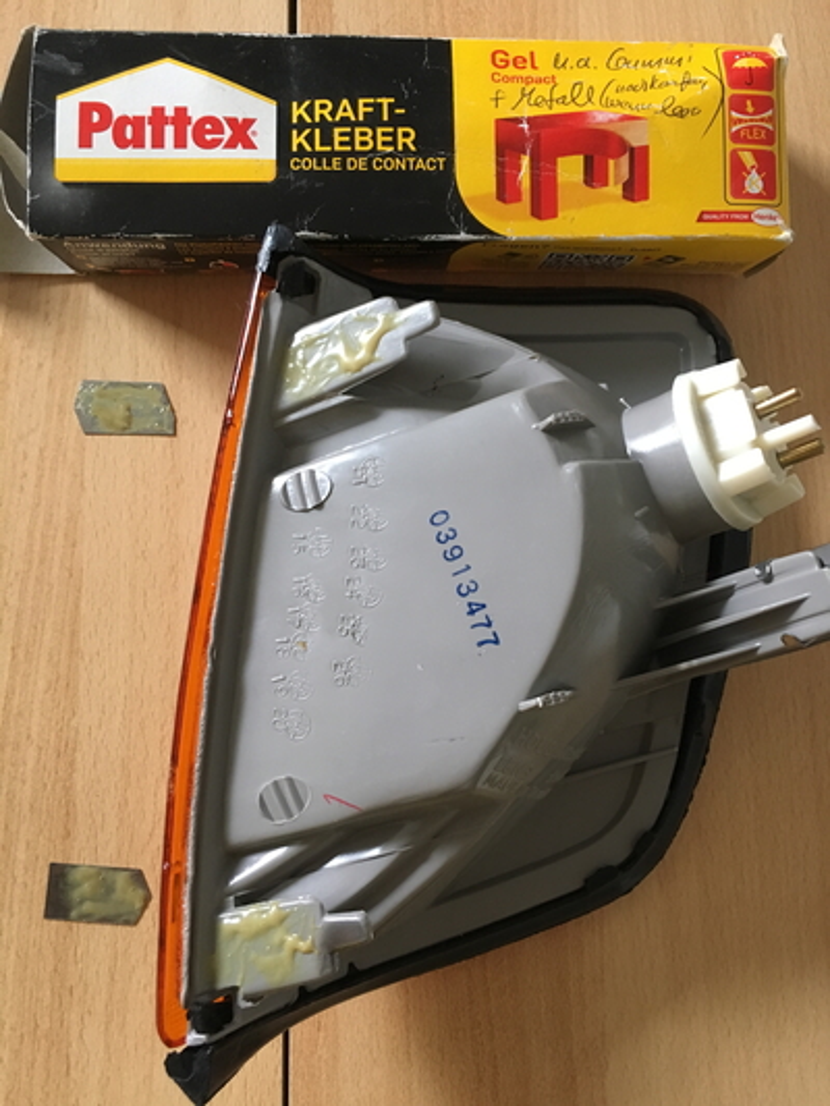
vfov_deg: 61.6
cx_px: 415
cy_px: 553
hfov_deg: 48.2
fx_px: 927
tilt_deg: -83.8
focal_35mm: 29
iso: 250
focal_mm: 4.15
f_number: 2.2
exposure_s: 1/33
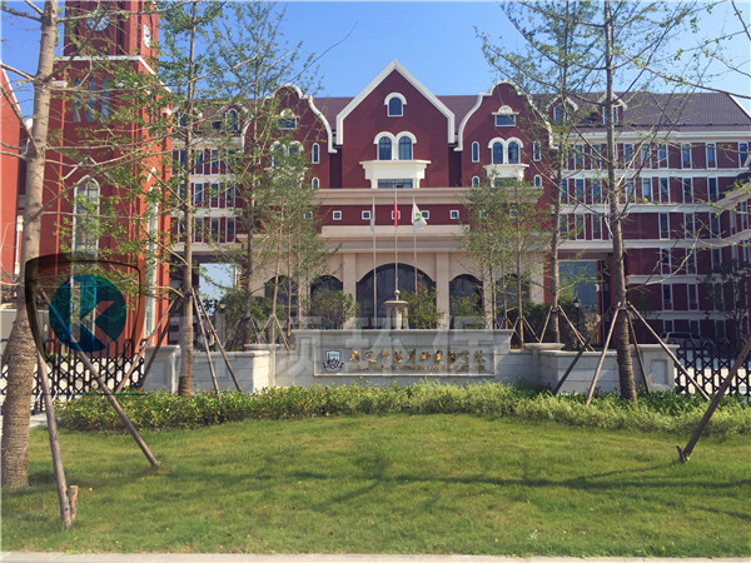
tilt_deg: +5.5
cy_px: 282
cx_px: 376
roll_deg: -0.5
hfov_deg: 61.7
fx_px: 629
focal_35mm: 29
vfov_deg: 48.2
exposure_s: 1/1721
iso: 32
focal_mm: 4.15
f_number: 2.2
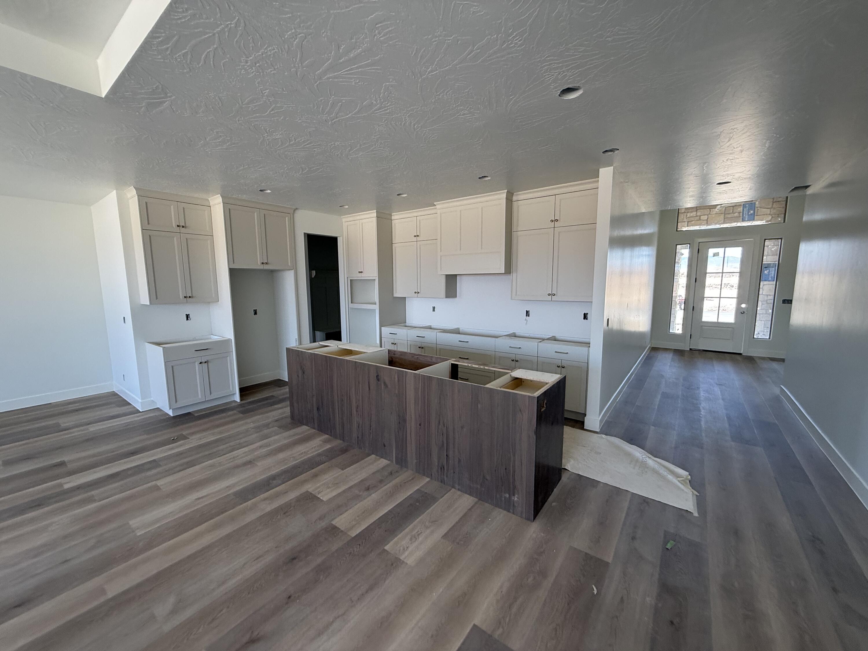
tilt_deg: -4.0
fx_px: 351
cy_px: 326
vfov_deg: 85.7
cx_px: 434
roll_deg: +0.0
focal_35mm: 14
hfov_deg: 102.1
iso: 100
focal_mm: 2.22
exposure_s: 1/99
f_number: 2.2
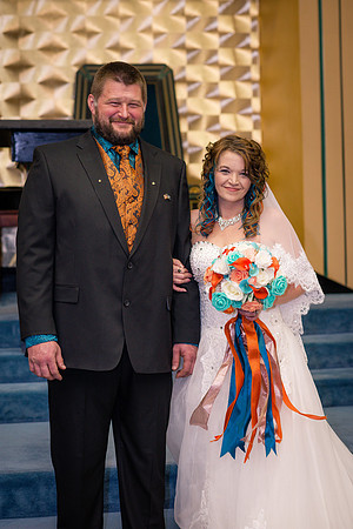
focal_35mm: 85
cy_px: 264
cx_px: 176
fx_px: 1250
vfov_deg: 23.9
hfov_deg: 16.1
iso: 800
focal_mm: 85
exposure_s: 1/160
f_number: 3.2
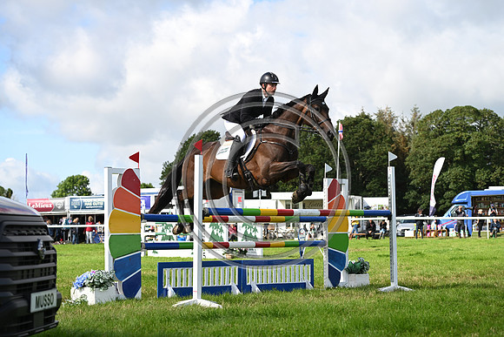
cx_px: 252
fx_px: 1092
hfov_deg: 26.0
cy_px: 168
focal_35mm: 78
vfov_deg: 17.5
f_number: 4.5
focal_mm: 78
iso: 250
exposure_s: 1/1250
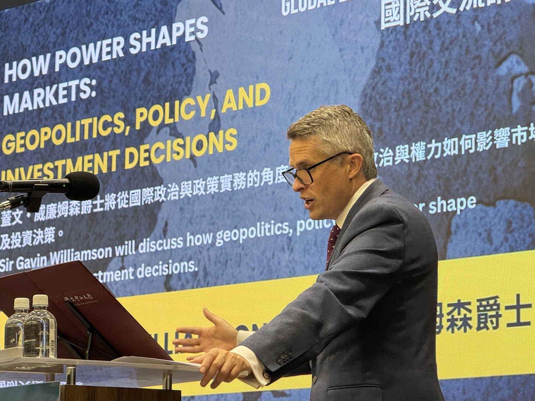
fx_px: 2024
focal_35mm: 131
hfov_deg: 15.1
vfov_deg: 11.3
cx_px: 289
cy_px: 214
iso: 200
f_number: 2.8
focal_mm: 15.66
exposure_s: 1/60
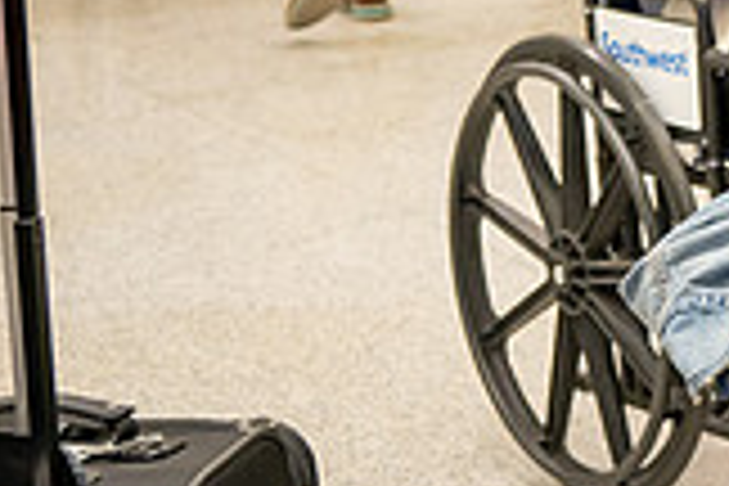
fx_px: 3037
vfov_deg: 8.9
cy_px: -274
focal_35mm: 150
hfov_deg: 12.8
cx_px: 1174
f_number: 5.3
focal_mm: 42
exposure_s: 1/100
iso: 2200
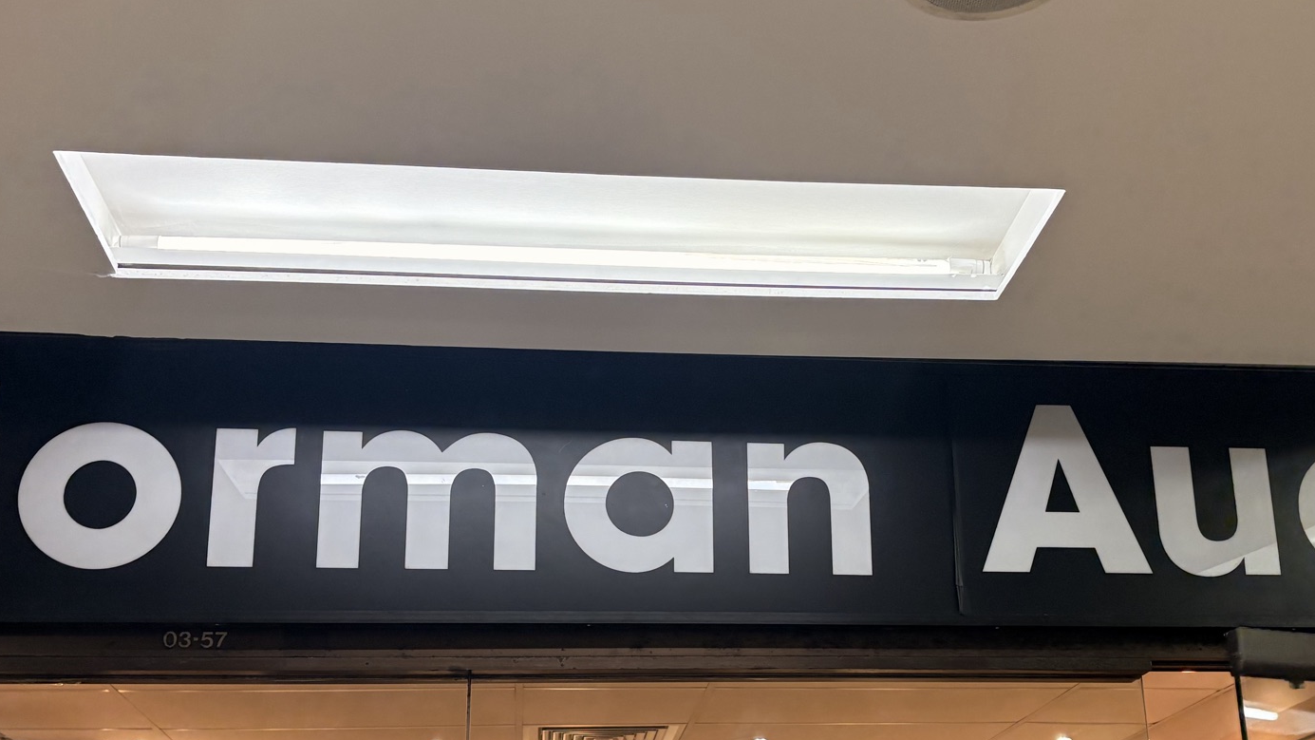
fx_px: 1569
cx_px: 758
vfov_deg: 26.2
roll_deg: +2.4
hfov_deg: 45.3
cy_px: 540
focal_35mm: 45
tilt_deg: +18.6
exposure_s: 1/100
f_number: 1.6
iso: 200
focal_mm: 5.96
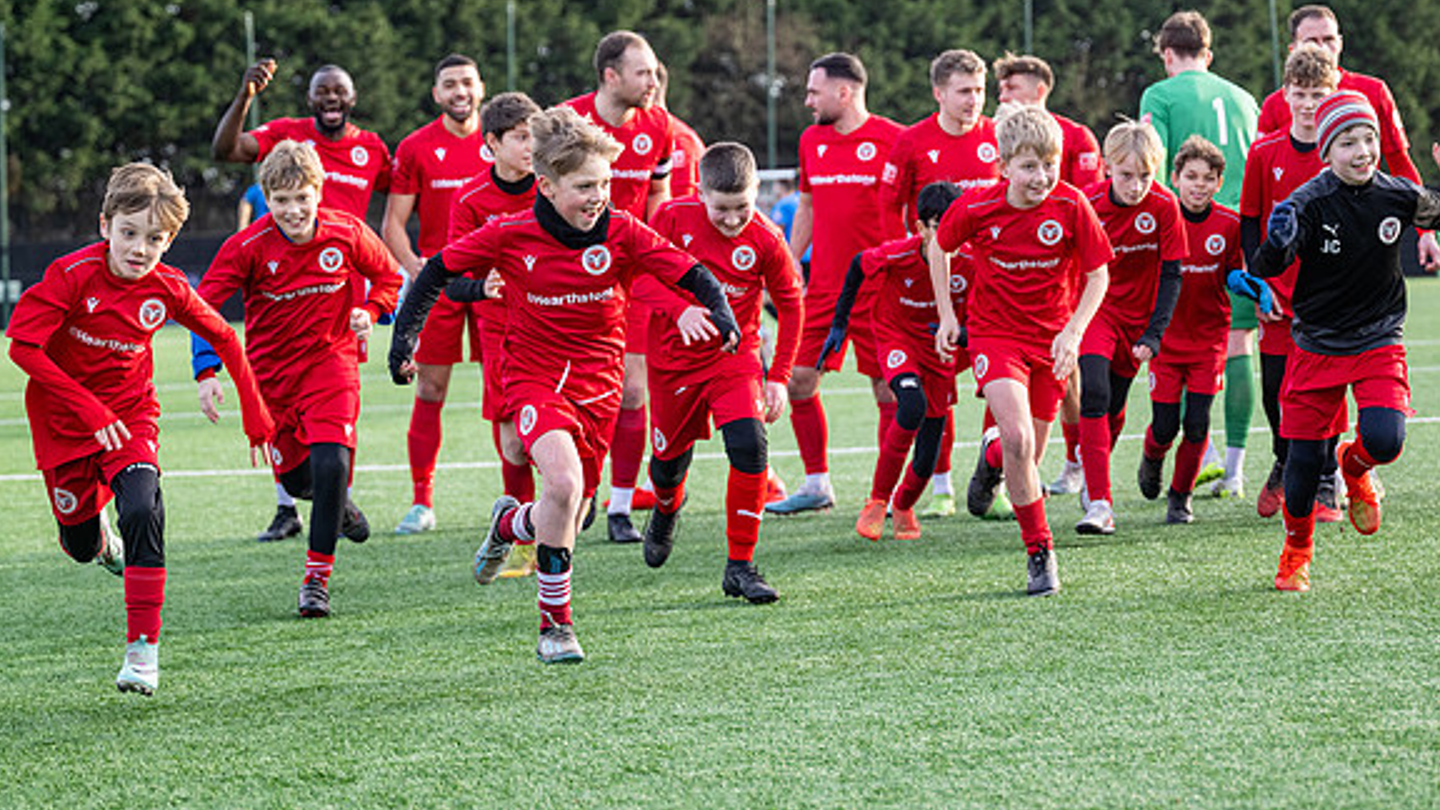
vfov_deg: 11.1
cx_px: 725
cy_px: 392
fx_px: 4162
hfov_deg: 19.6
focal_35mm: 109
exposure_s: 1/1250
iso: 800
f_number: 4
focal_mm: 98
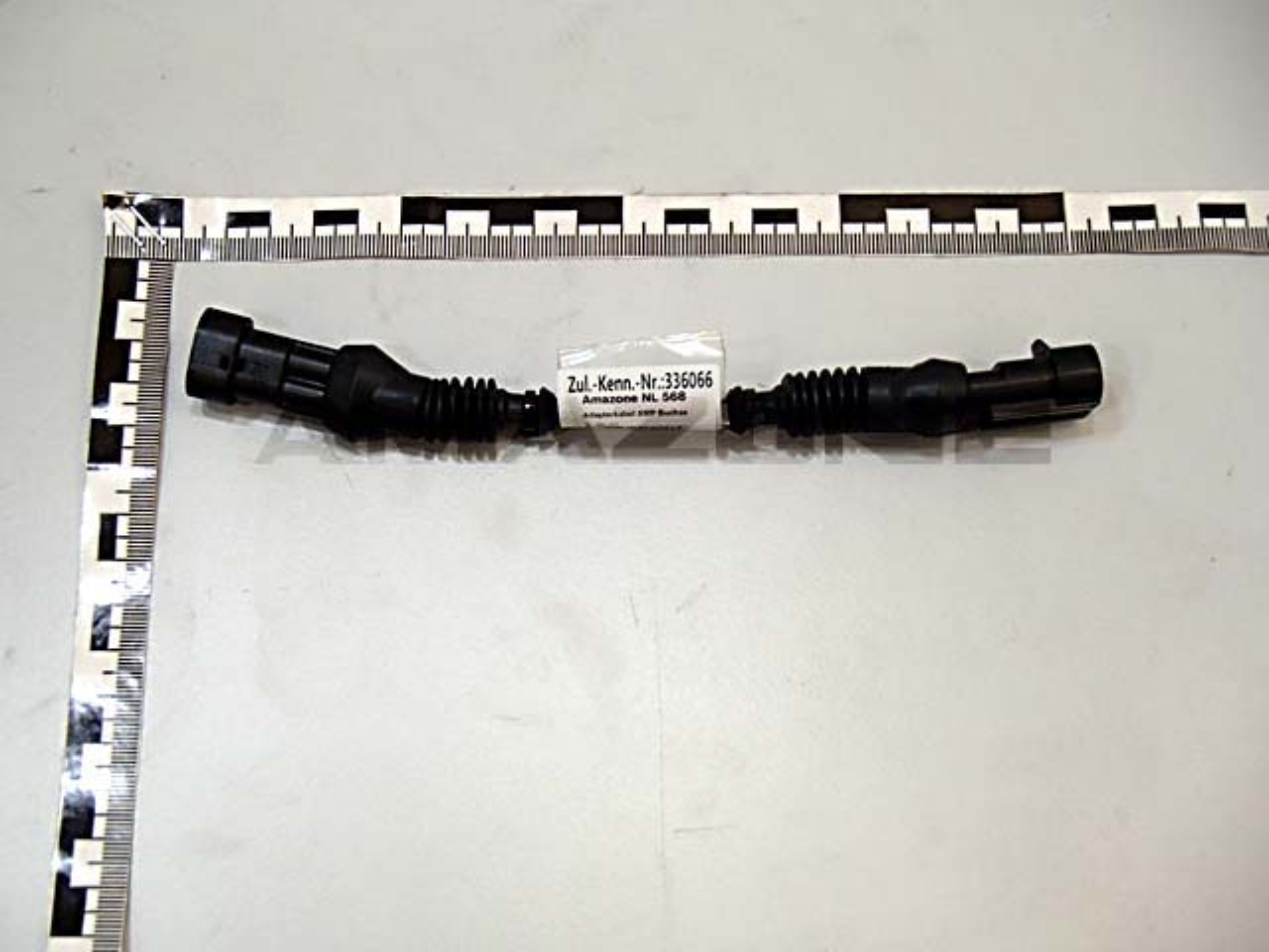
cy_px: 476
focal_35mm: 49
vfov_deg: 29.7
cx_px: 634
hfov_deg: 38.9
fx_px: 1796
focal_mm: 8.8
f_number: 4.9
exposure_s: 1/50
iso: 320
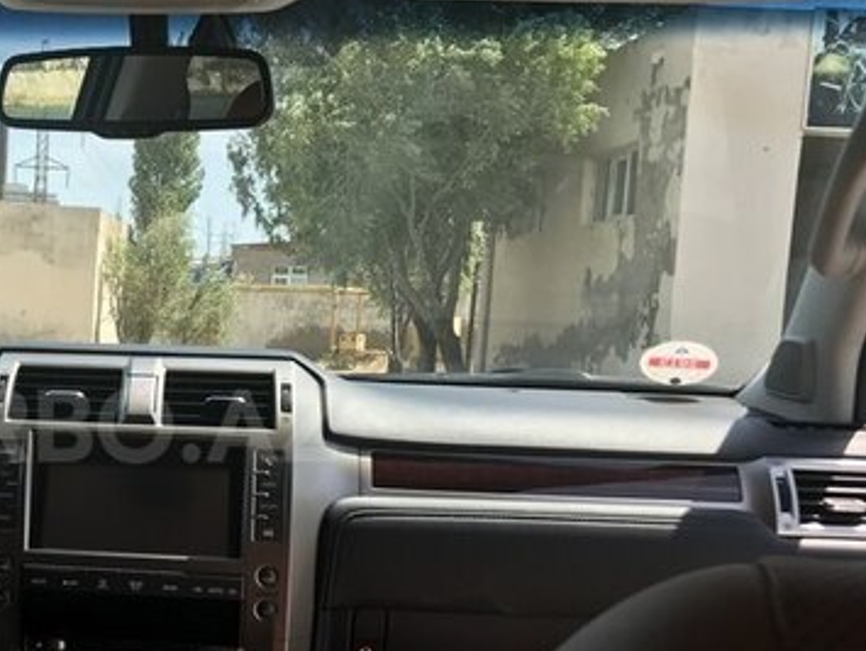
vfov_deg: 27.9
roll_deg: -2.9
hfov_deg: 34.7
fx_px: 1302
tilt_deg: -3.8
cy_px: 425
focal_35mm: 52
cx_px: 88
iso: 20
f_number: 1.8
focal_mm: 3.99
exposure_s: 1/887
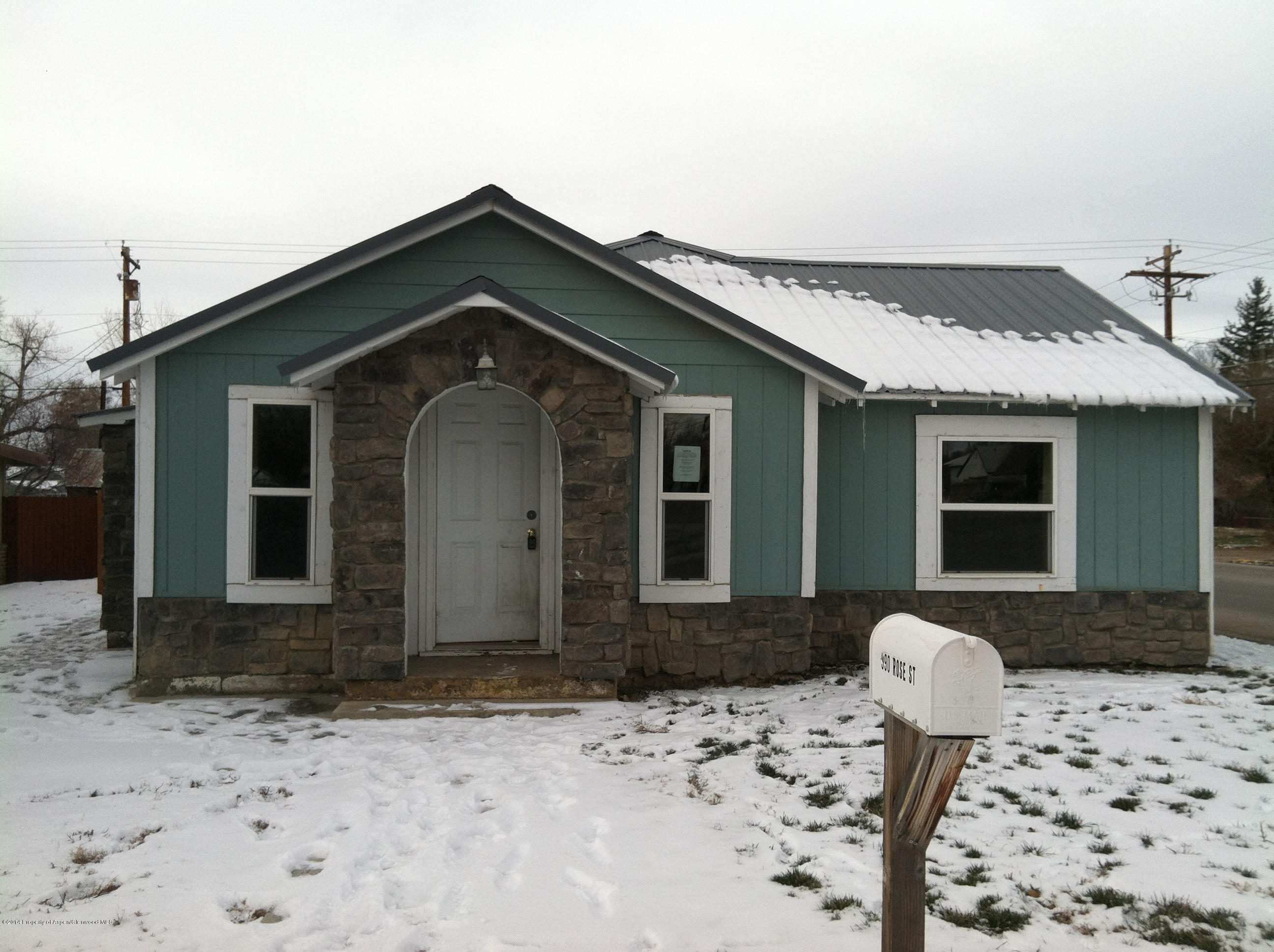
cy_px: 476
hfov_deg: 52.7
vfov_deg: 40.6
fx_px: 1286
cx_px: 637
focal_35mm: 35
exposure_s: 1/1111
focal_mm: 3.85
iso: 80
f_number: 2.8
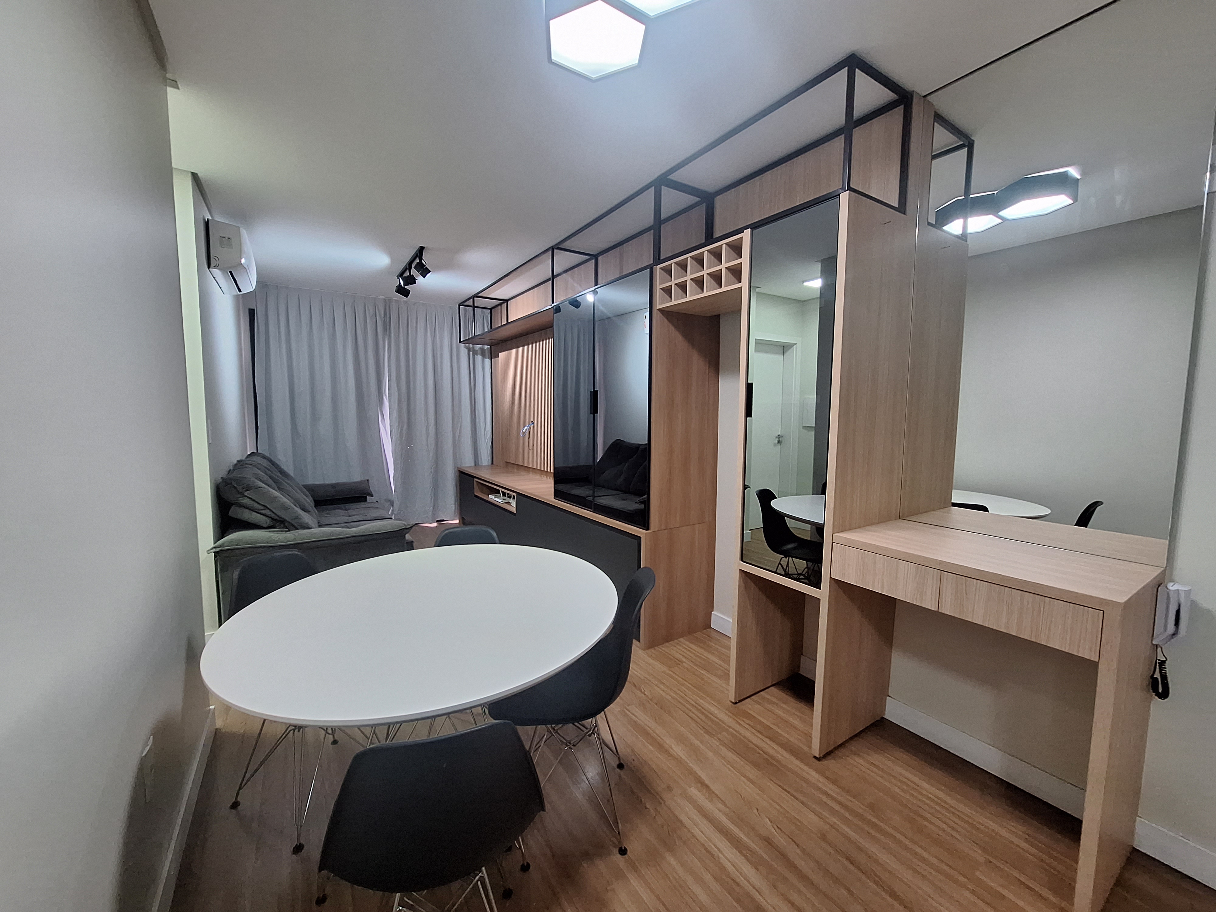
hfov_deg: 106.2
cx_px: 608
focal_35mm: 13
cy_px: 456
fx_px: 457
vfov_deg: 89.9
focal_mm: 1.74
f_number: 2.2
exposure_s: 1/40
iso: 200
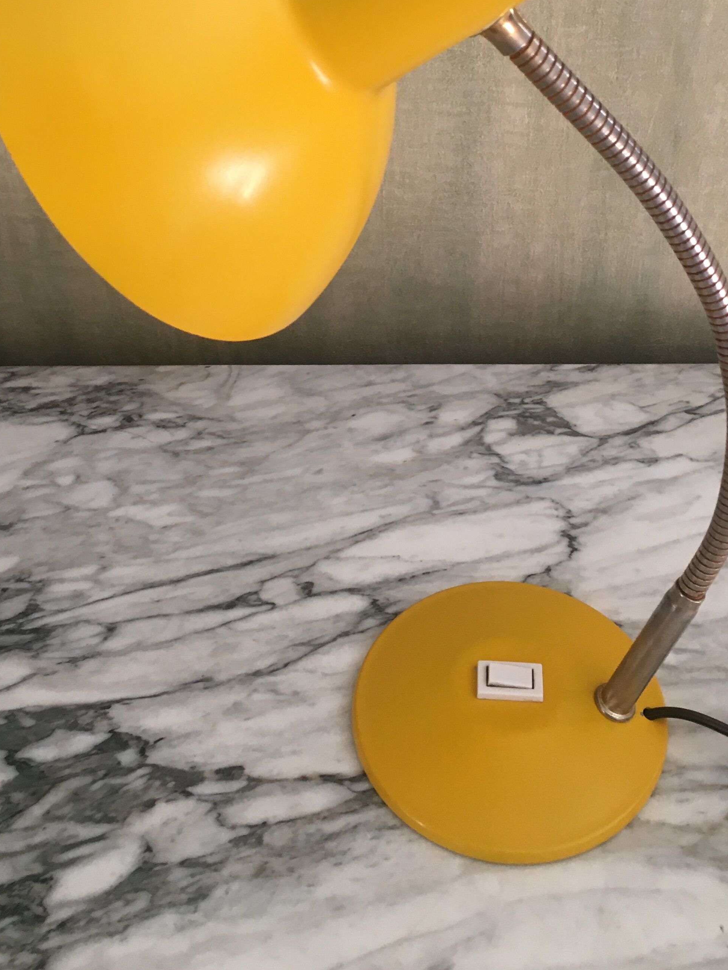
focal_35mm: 45
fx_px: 1262
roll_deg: +1.9
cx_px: 357
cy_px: 242
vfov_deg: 40.9
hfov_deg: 32.2
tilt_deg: -34.7
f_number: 2.2
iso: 100
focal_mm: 4.15
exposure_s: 1/33
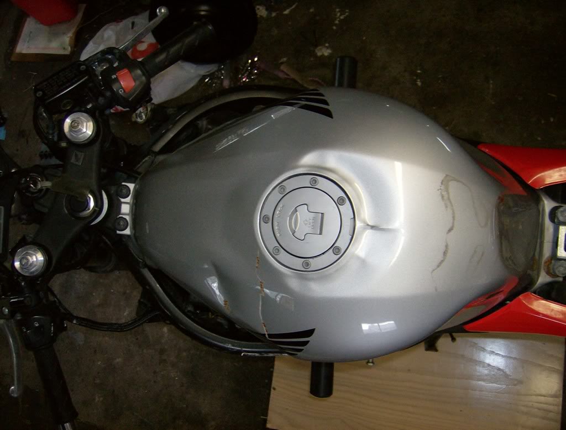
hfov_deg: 51.1
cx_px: 283
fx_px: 591
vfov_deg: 40.0
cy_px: 215
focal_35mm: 36
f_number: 2.8
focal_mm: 6
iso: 200
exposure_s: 1/60
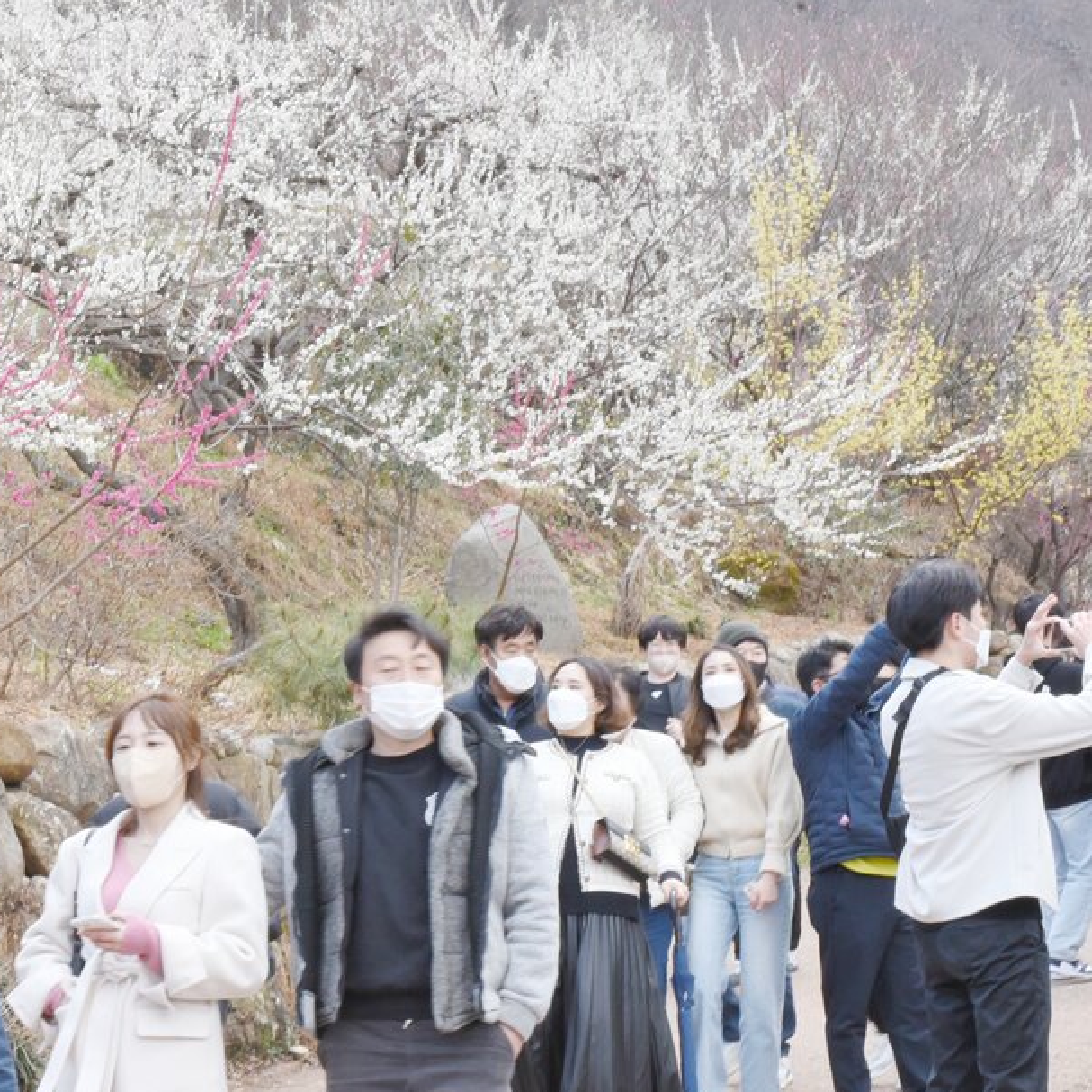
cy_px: 650
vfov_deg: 17.7
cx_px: 340
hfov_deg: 17.7
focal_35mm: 98
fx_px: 3498
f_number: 22
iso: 1250
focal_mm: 50
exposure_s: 1/80
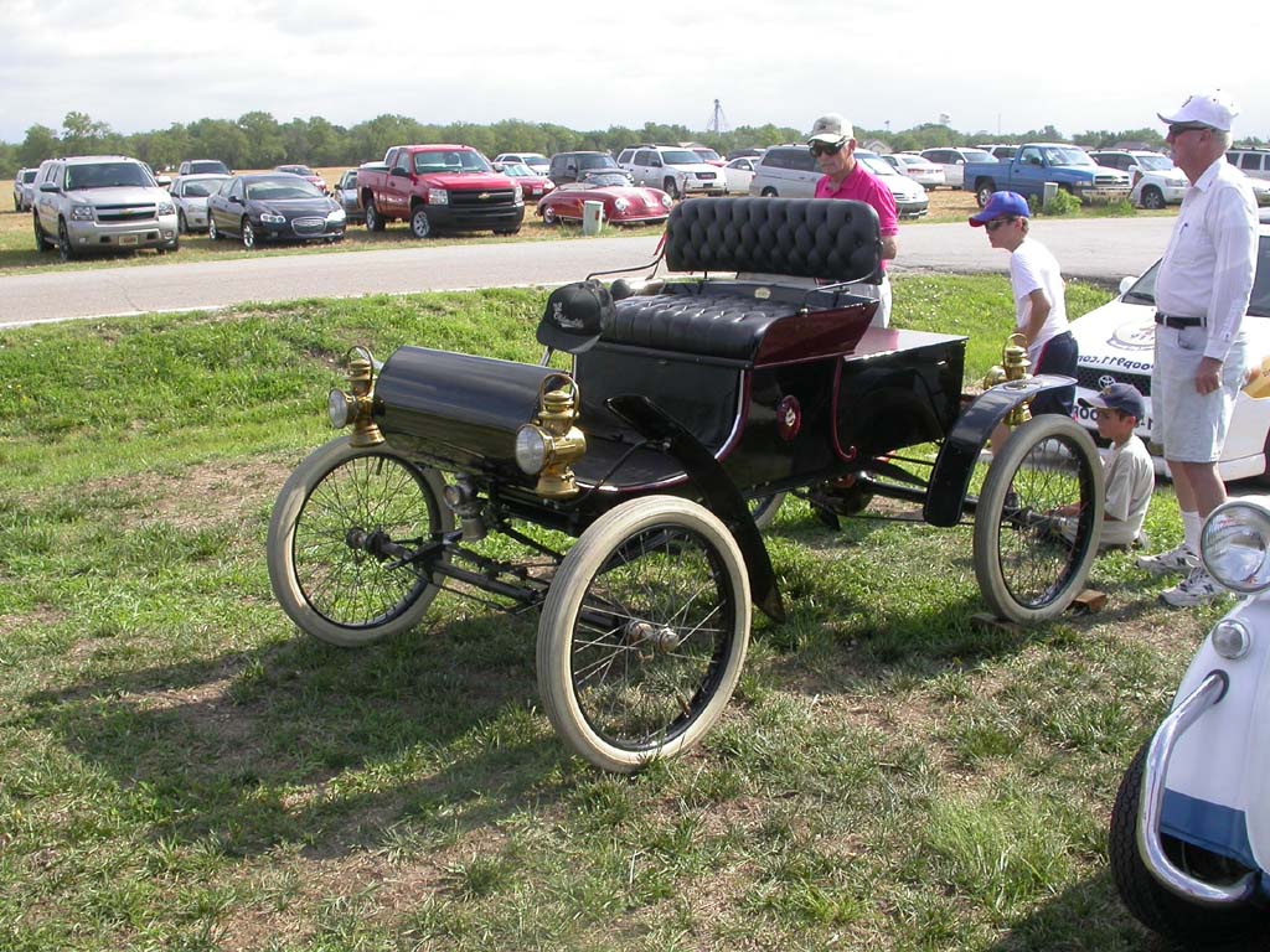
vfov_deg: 37.7
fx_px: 1394
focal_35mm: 38
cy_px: 476
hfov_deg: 49.0
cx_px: 635
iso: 100
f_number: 6
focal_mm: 7.85
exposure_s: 1/263
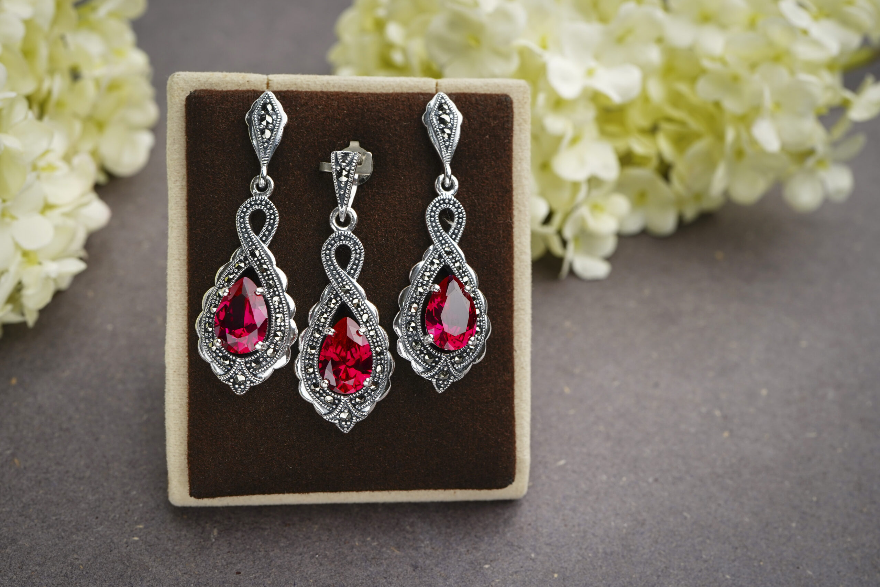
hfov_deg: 39.6
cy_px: 294
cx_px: 440
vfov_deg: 27.0
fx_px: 1222
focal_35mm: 50
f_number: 9
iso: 250
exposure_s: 1/40
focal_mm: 50
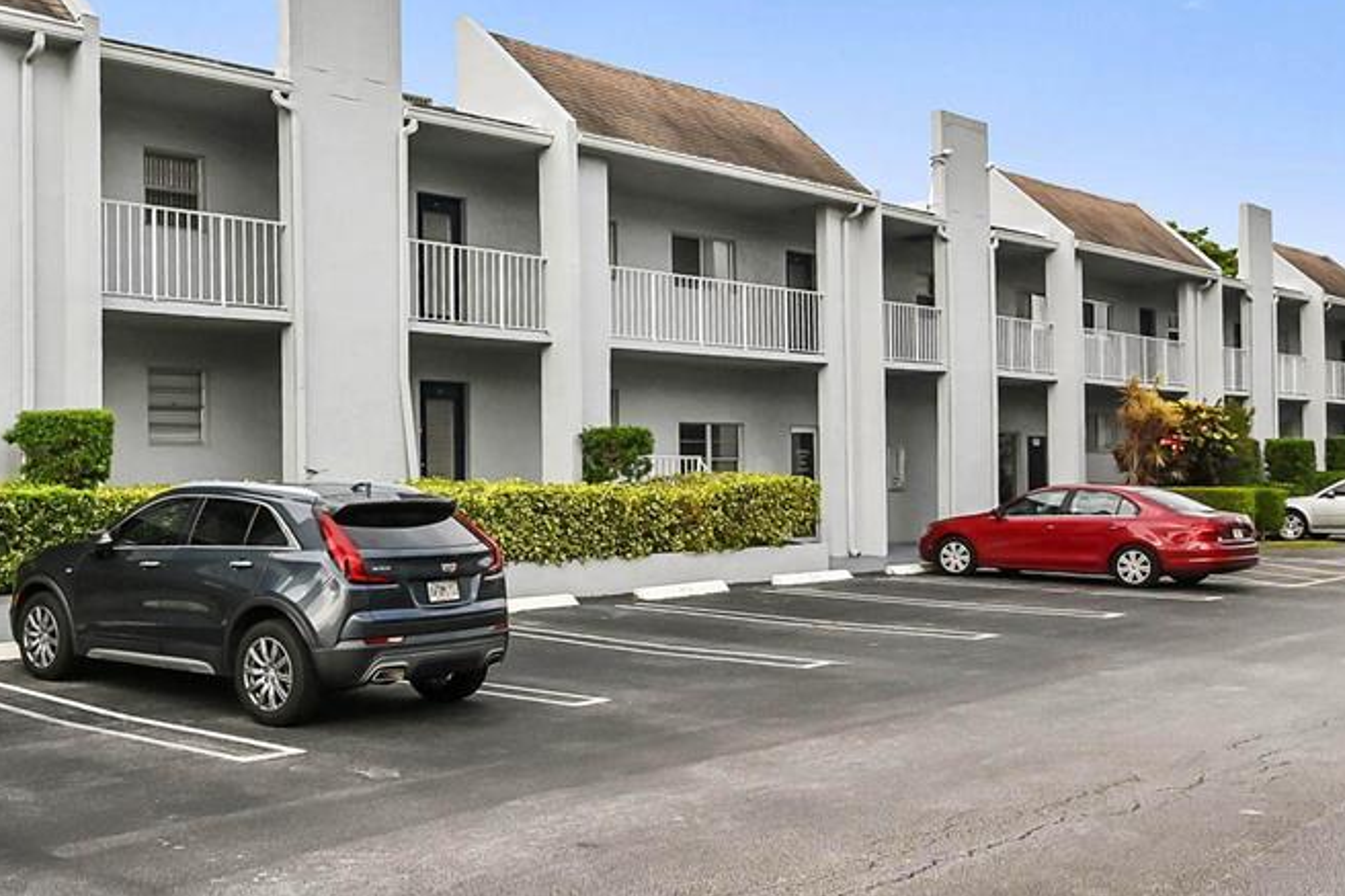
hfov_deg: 47.9
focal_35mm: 39
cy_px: 447
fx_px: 1457
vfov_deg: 34.2
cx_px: 353
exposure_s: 1/1250
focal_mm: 16
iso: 400
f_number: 9
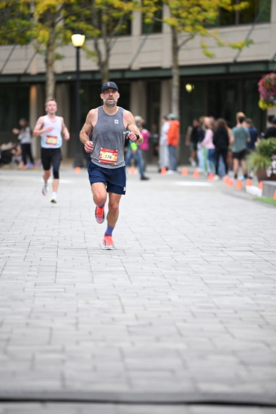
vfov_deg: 10.3
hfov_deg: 6.9
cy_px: 207
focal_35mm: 200
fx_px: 2298
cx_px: 138
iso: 1600
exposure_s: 1/1250
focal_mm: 200
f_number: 2.8
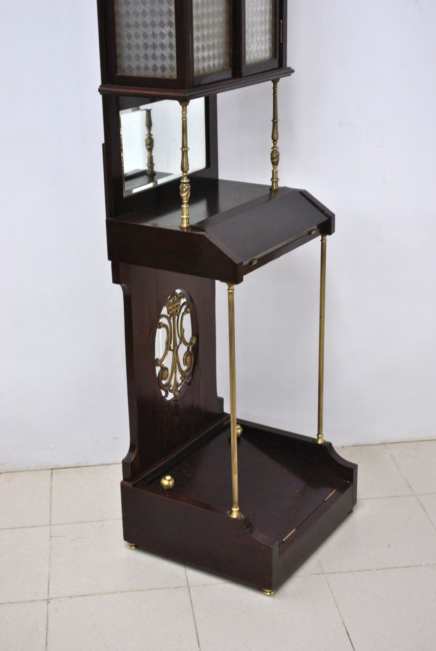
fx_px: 978
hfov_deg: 25.1
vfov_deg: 36.8
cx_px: 218
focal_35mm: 54
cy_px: 326
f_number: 5
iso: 400
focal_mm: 36
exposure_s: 1/25
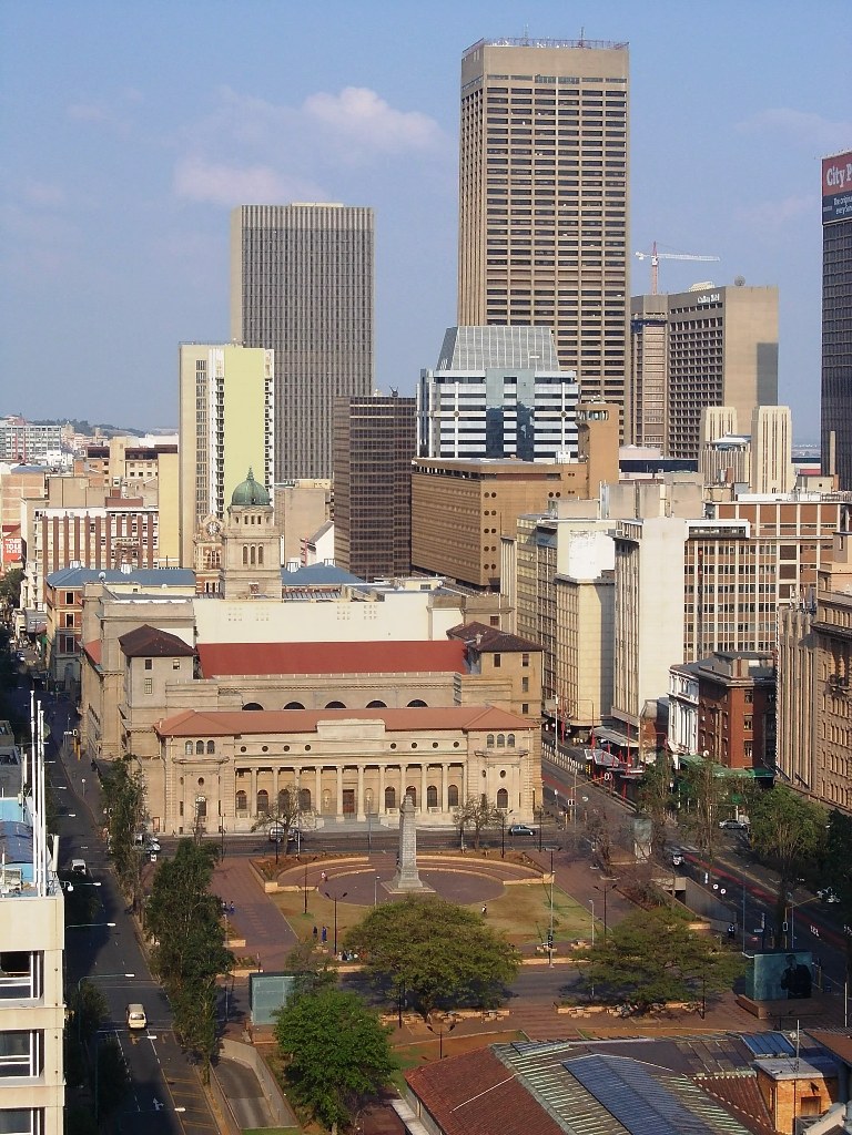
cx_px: 426
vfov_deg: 23.8
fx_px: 2691
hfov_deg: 18.0
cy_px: 568
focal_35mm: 82
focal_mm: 11.6
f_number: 4.8
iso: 80
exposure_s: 1/500
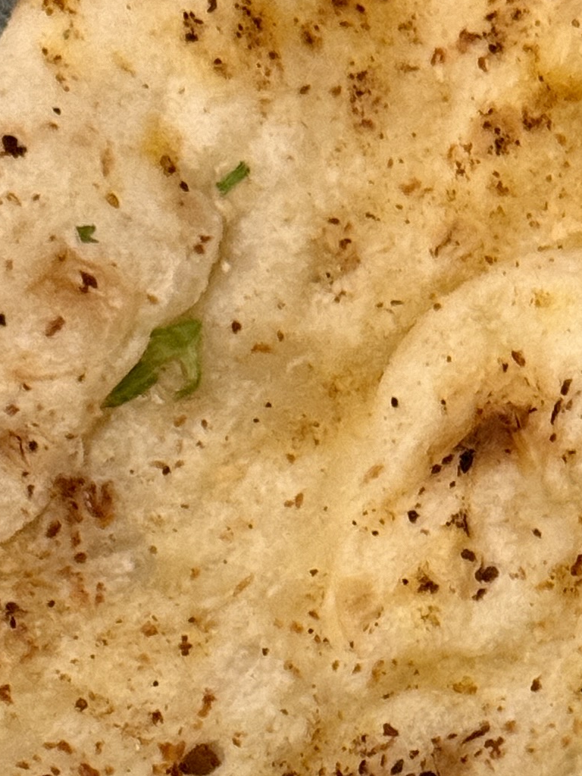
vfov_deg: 10.1
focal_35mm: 189
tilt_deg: -81.4
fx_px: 4237
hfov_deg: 7.7
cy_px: 1155
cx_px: 887
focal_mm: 6.76
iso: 250
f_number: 1.78
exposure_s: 1/33
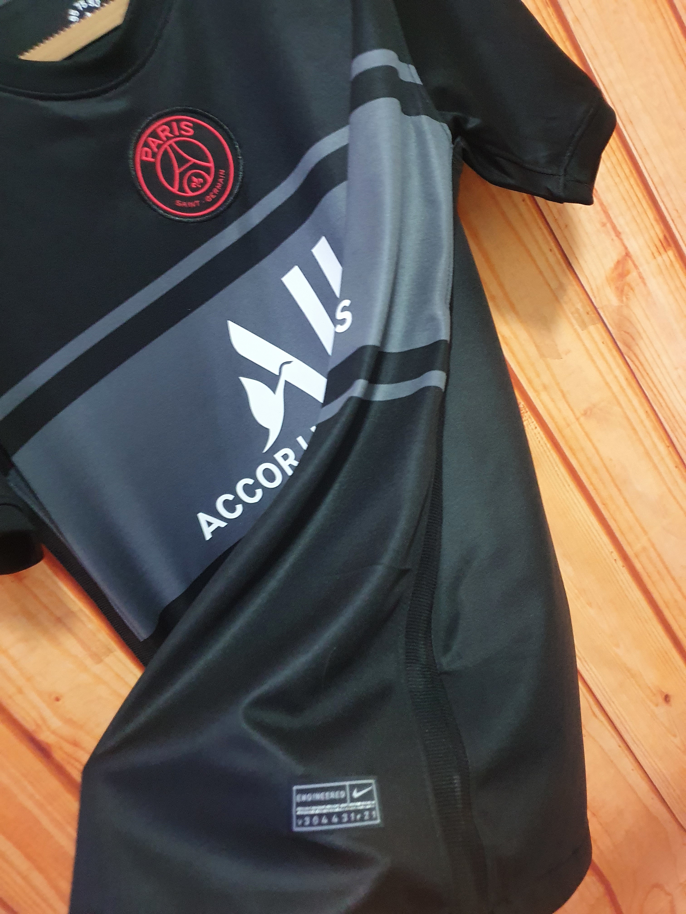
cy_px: 457
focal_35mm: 26
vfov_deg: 67.3
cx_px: 343
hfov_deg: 53.1
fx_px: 687
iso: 500
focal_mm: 4.32
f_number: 1.5
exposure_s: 1/17
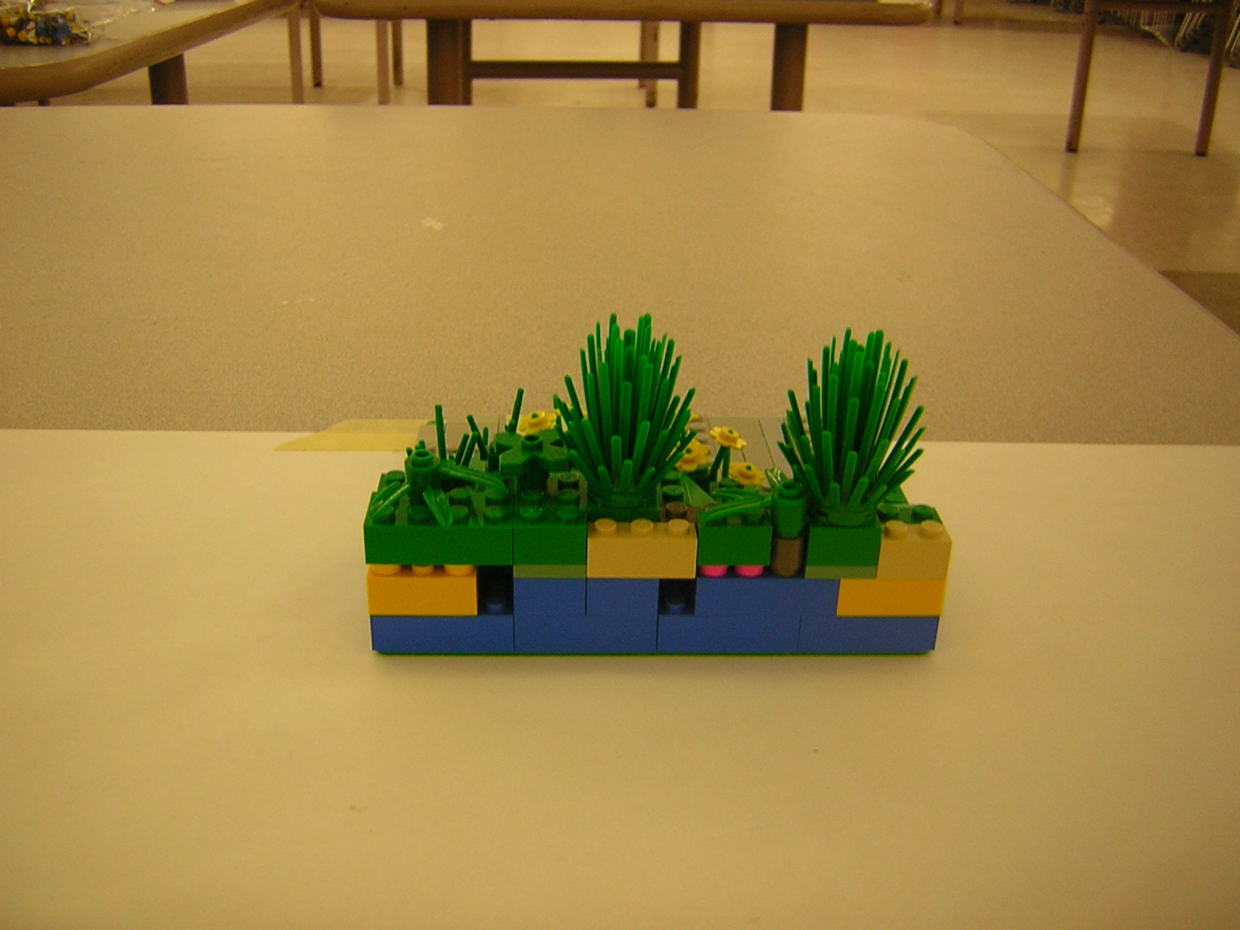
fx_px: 1290
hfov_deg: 51.4
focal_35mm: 36
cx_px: 620
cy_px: 465
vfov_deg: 39.7
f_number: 2.6
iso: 50
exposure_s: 1/8.9
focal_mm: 4.7
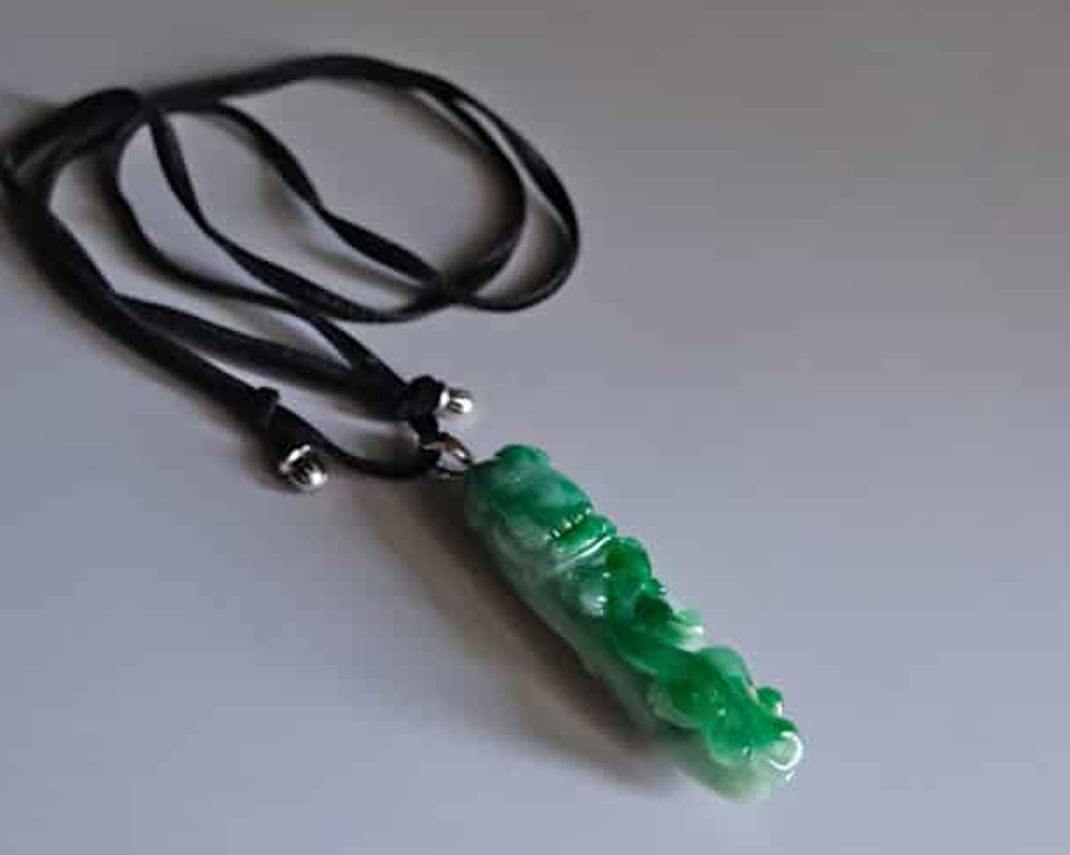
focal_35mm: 27
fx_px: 855
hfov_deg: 63.3
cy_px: 428
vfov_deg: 53.2
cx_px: 408
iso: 1600
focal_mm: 15
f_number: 3.5
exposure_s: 1/13
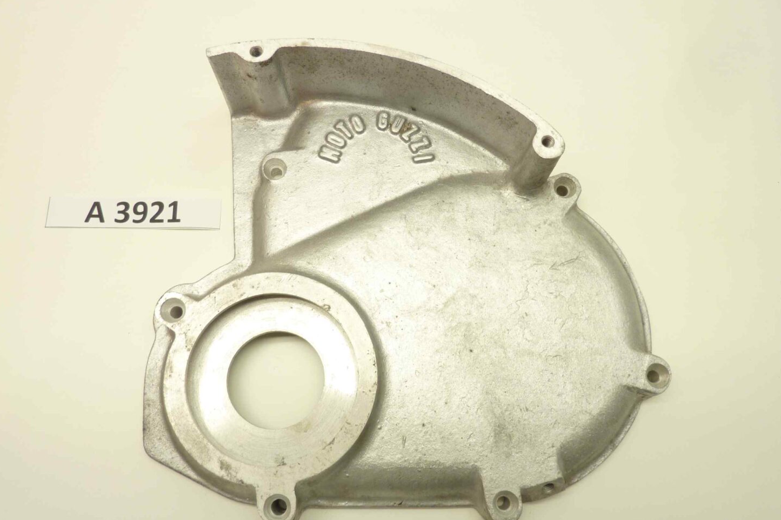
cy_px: 282
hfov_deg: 67.4
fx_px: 586
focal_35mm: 27
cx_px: 390
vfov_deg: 47.9
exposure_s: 1/15
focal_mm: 4.1
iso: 80
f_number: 3.3
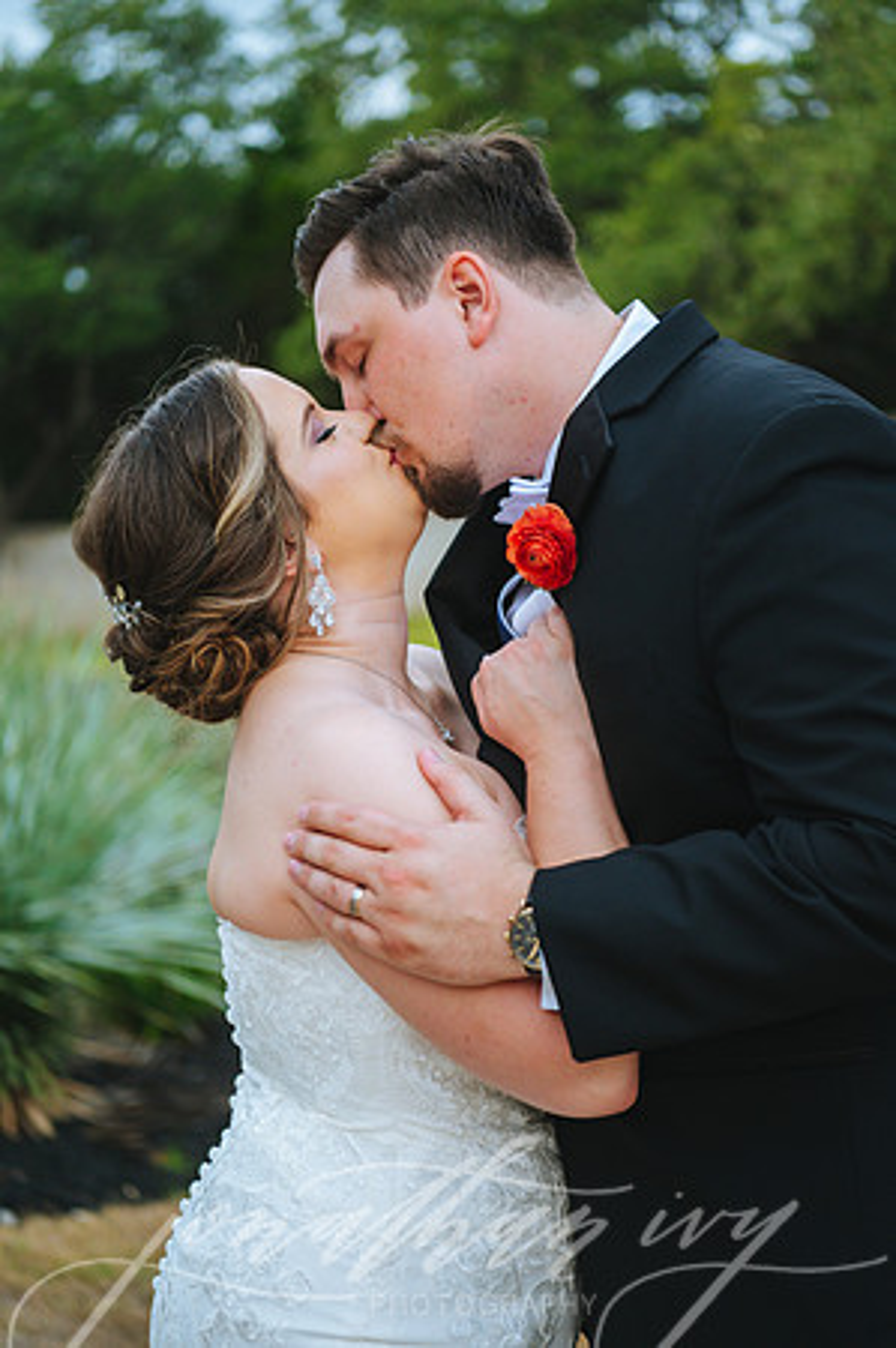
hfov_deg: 19.4
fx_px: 2619
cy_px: 674
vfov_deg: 28.9
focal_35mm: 70
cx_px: 448
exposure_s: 1/400
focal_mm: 70
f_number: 2.8
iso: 1250
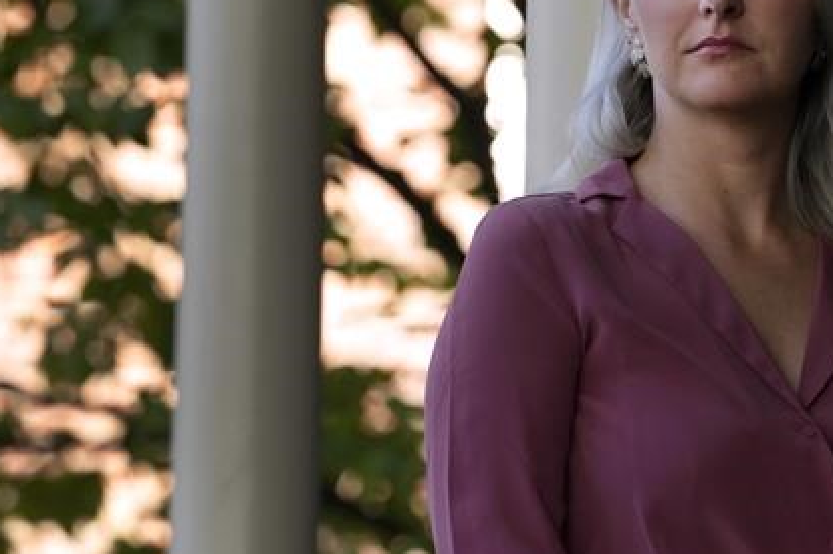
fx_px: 7285
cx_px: 611
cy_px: 178
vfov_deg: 4.4
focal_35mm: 315
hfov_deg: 6.5
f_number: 5.6
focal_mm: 200
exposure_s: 1/2500
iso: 6400
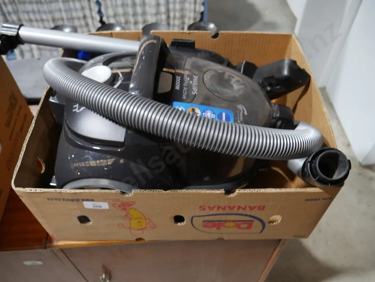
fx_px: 325
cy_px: 141
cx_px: 188
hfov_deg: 59.9
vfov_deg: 46.8
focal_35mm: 30
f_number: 3.6
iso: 400
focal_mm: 15
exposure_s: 1/60
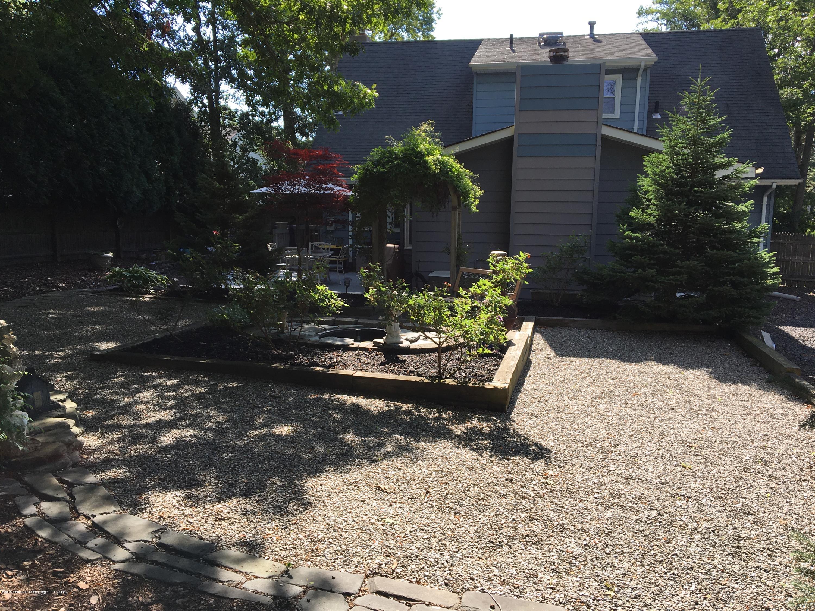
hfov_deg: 61.7
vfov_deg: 48.2
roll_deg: -1.8
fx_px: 683
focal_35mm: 29
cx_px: 408
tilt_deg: -6.2
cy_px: 306
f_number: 2.2
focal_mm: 4.15
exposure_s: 1/545
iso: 25
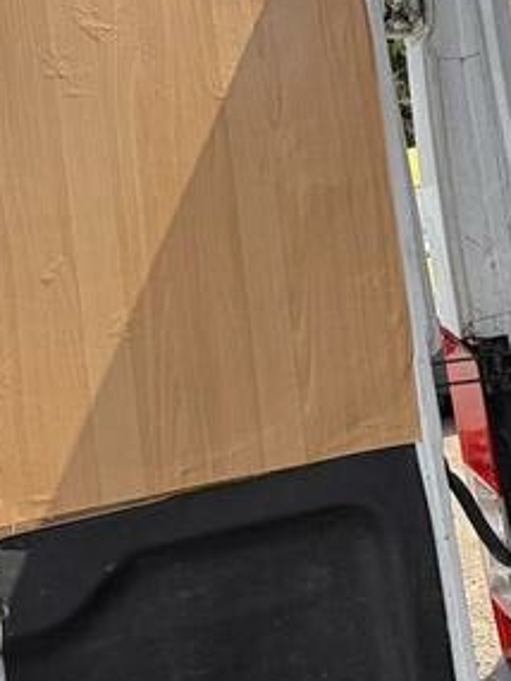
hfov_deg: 32.9
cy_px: 234
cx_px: 232
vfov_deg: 42.4
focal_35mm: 44
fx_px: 865
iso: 40
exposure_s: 1/1020
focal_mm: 2.22
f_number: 2.2
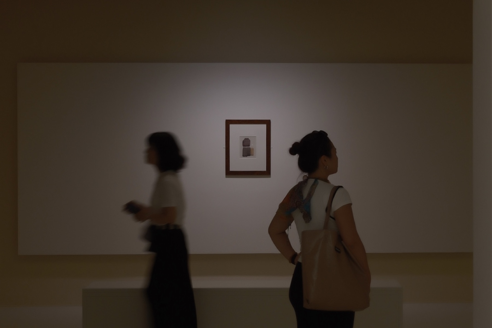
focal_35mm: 35
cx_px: 246
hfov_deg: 54.4
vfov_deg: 37.8
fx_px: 478
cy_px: 164
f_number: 2.8
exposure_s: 1/15
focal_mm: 23
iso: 100
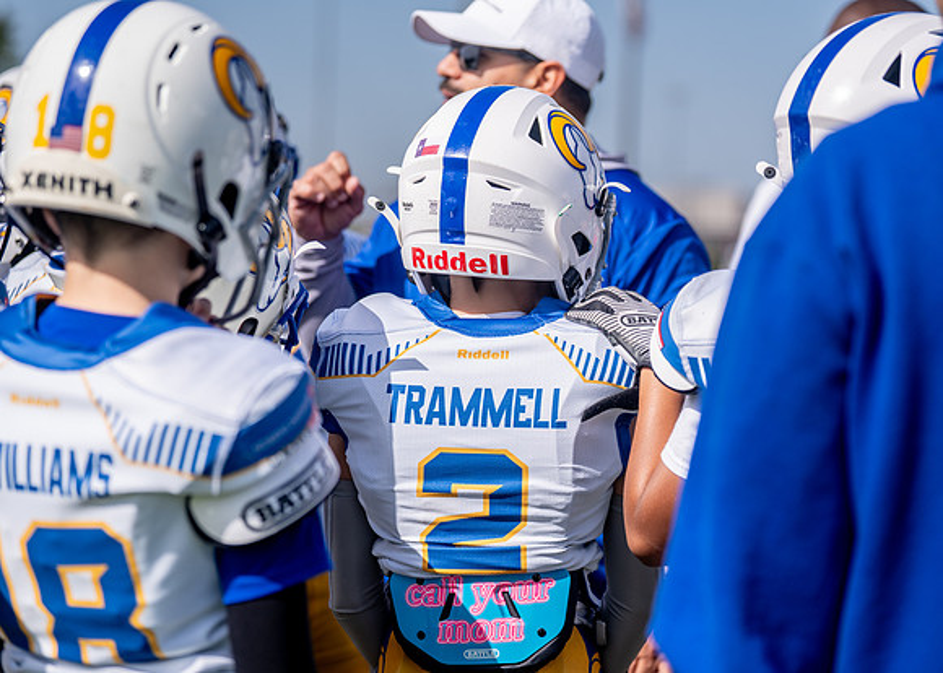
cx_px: 481
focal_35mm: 112
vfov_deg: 12.8
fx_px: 2993
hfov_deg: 17.9
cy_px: 314
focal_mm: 100
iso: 125
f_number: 2.8
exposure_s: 1/4000
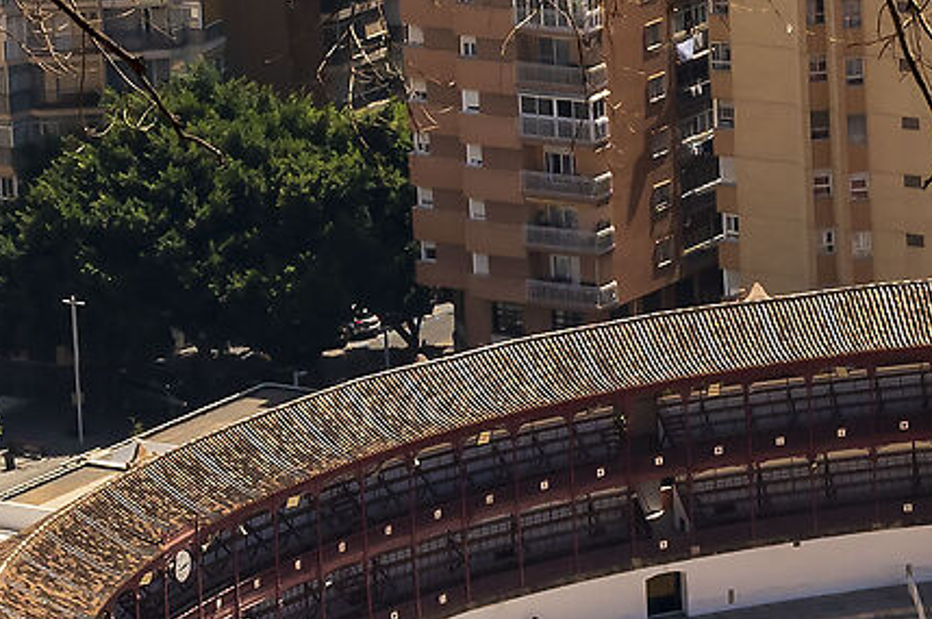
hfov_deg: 8.1
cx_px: 1117
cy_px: -42
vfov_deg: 5.4
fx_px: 6516
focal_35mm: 252
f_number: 14
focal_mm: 45
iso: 160
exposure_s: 1/400
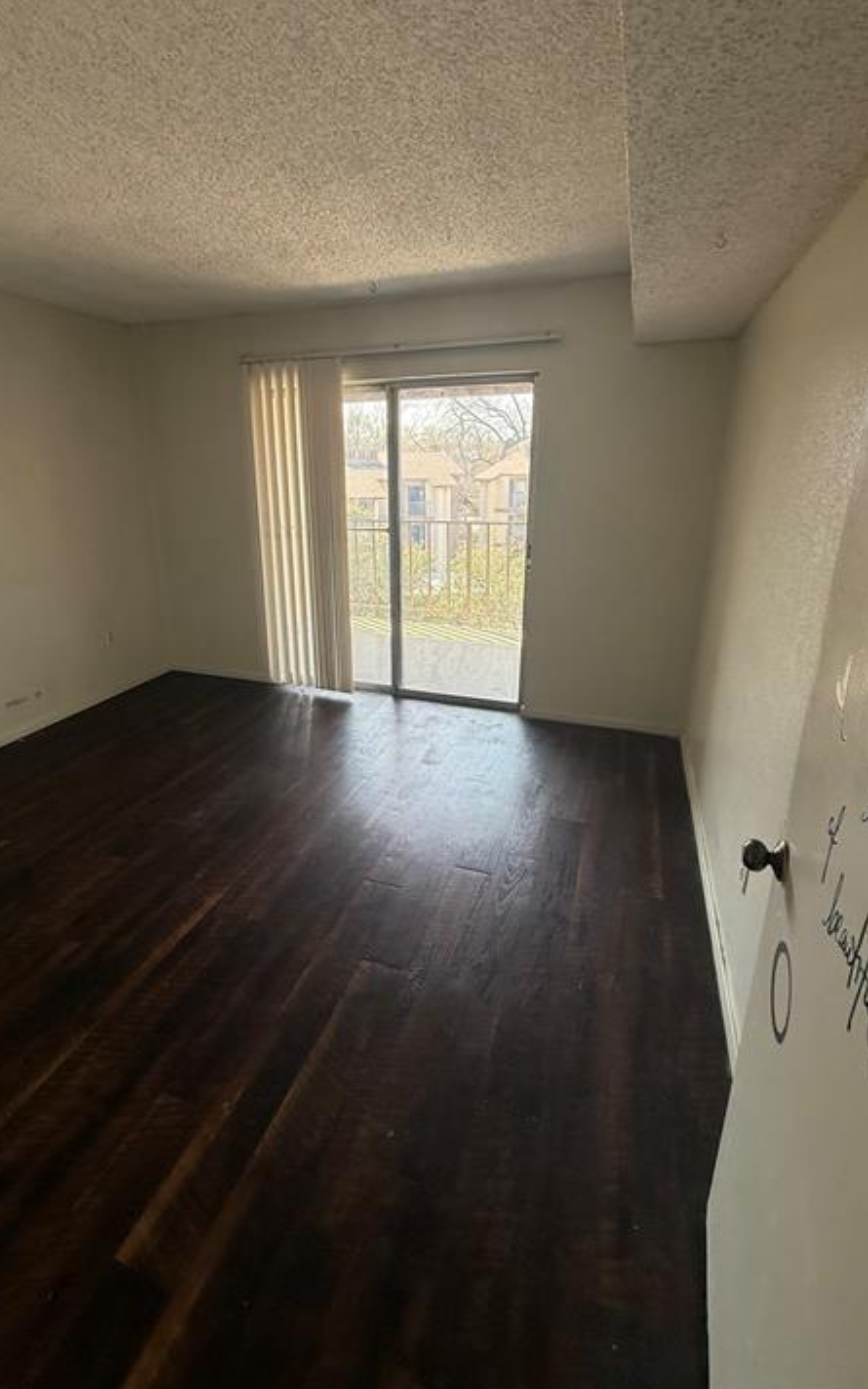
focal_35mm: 16
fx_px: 606
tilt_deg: -15.5
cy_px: 648
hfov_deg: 71.2
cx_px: 410
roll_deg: +1.3
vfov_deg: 97.7
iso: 64
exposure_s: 1/178
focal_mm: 2.22
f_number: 2.2
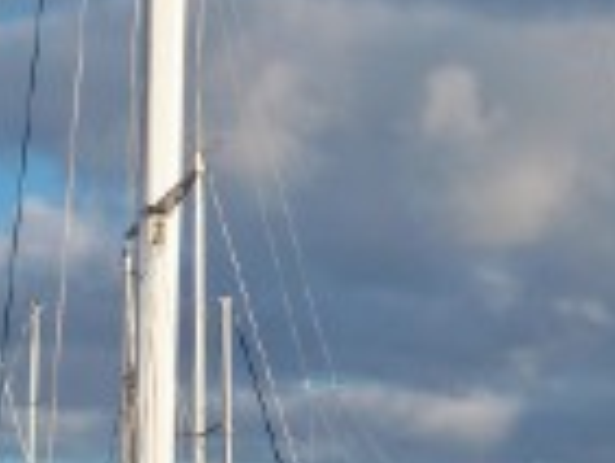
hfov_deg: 12.6
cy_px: 459
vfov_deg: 9.5
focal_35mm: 156
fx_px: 2774
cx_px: 414
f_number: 4
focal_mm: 9.7
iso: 64
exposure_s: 1/640
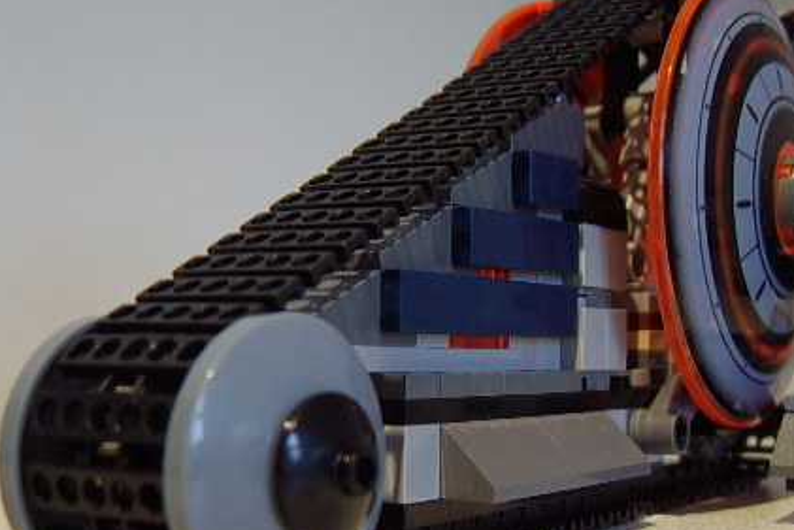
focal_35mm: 49
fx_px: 1081
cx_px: 475
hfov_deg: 40.2
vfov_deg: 27.4
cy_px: 345
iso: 100
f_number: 2.7
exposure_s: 1/18
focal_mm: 8.13
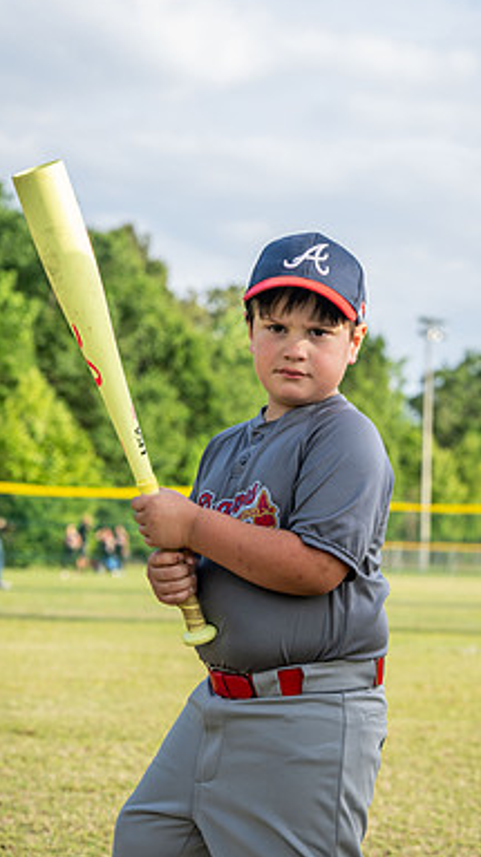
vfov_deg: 21.2
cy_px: 472
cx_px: 262
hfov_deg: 12.0
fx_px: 2294
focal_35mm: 101
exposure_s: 1/200
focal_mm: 82
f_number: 5.6
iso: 100
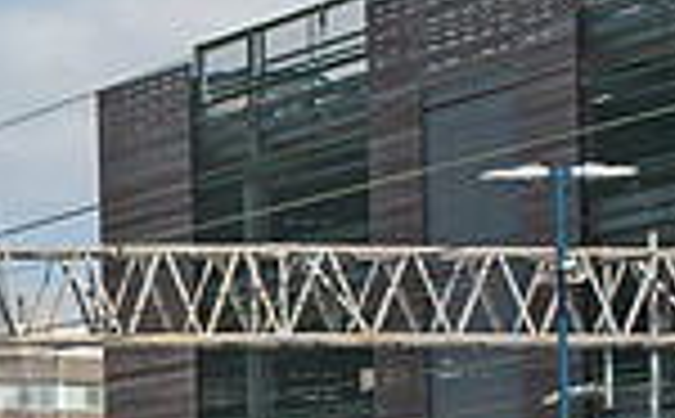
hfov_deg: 11.4
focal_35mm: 172
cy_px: 708
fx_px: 3157
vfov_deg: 7.4
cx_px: -504
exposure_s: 1/250
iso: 200
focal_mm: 29
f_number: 8
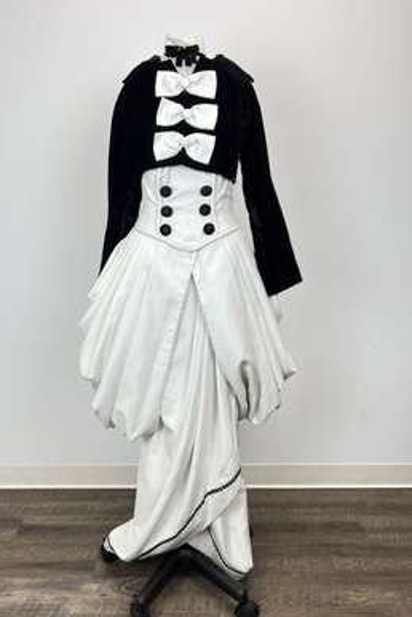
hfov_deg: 46.3
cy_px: 315
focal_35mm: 28
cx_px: 174
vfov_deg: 65.4
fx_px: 480
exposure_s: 1/128
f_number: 1.5
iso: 50
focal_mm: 5.7
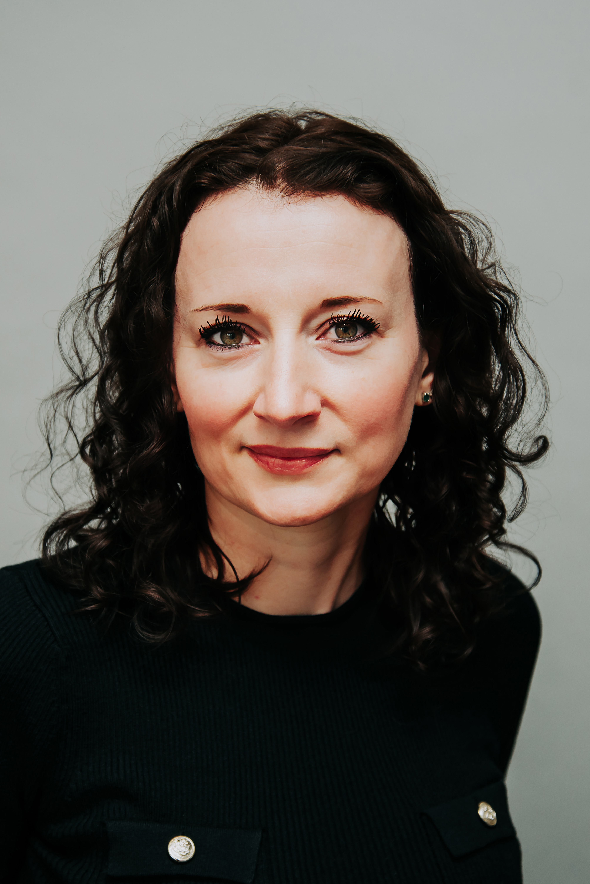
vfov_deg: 36.2
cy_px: 442
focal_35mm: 55
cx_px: 295
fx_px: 1351
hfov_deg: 24.6
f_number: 4.2
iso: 400
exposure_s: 1/200
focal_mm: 55
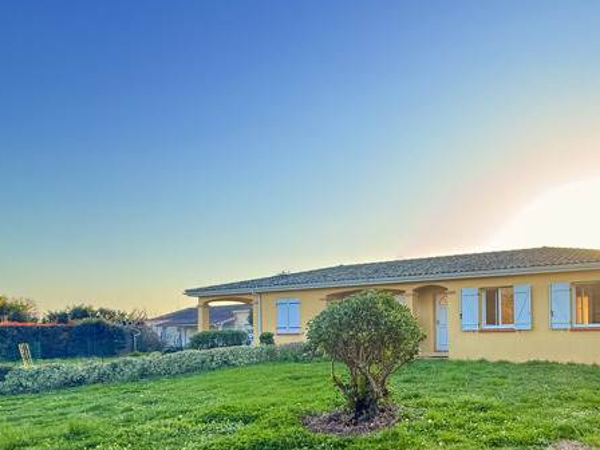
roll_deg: +0.7
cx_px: 483
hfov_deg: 63.2
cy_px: 325
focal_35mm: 25
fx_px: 433
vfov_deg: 52.9
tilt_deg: +1.3
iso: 64
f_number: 2.2
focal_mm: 2.22
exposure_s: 1/248
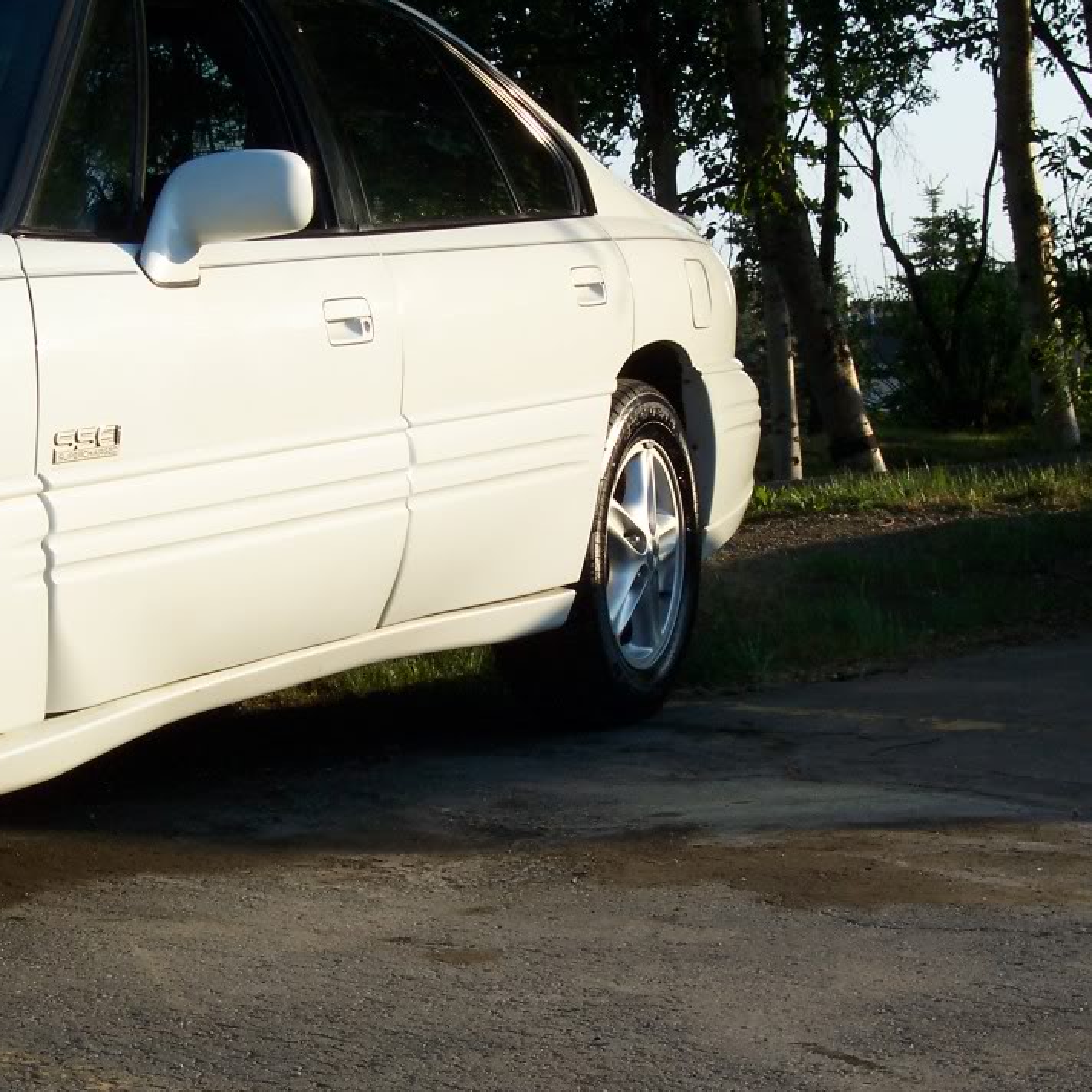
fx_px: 3498
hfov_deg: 17.7
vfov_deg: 17.7
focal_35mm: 98
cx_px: 436
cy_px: 548
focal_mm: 16
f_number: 6.7
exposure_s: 1/250
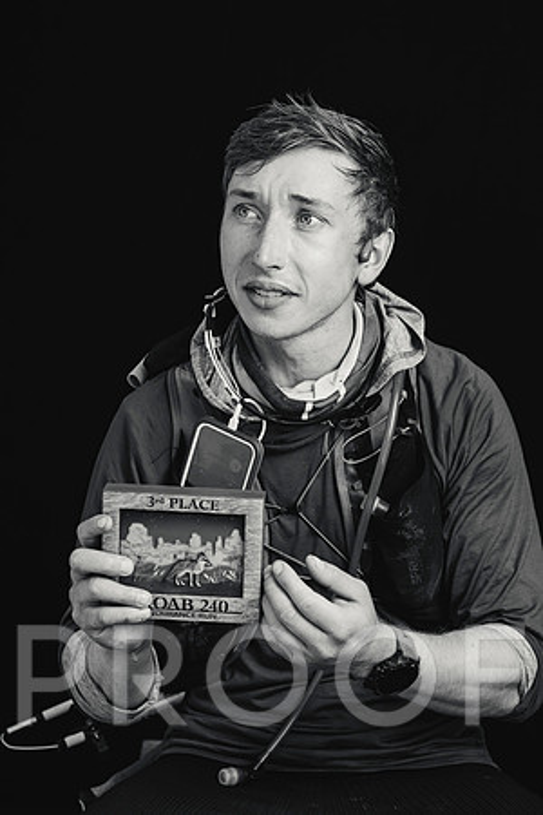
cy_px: 408
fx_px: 1584
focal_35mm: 70
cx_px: 272
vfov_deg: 28.8
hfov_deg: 19.5
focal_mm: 70
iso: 100
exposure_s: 1/160
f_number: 5.6
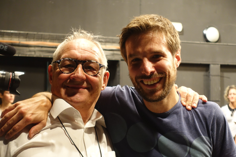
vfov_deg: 19.5
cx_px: 118
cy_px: 78
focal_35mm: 70
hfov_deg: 28.8
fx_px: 459
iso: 800
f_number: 2.8
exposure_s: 1/25
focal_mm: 25.7
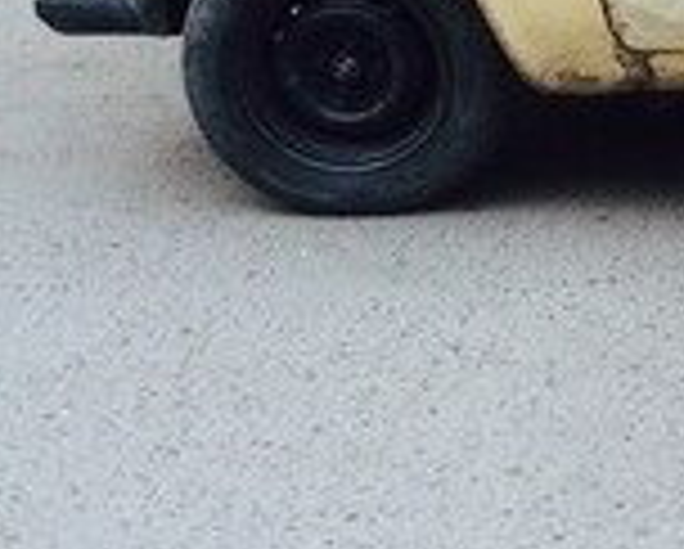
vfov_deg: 12.3
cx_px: 1264
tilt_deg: -11.6
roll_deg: +1.8
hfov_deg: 13.8
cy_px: -101
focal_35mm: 123
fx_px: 2493
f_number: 2.2
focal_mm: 4.15
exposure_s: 1/179
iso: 32
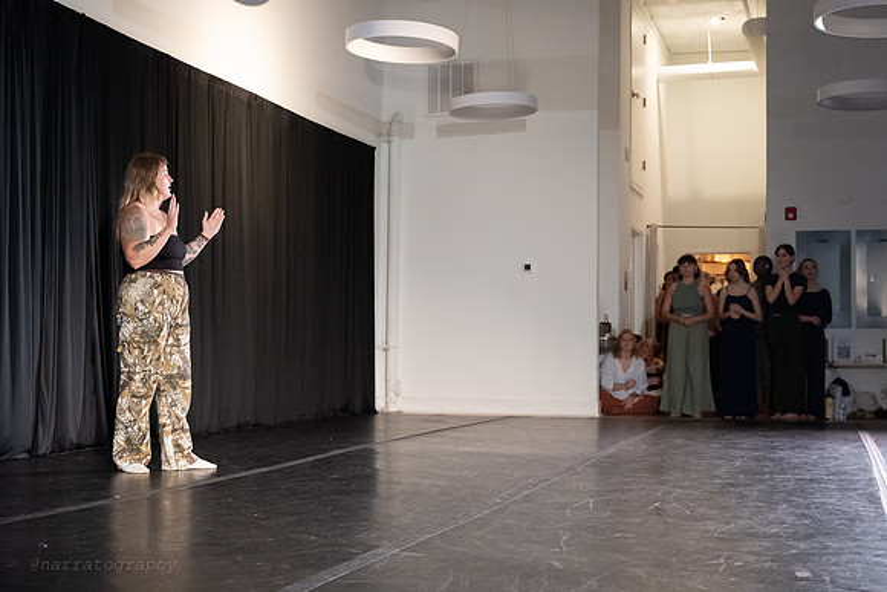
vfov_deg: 26.8
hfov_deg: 39.2
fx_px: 1243
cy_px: 299
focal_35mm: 50
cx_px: 486
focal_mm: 44
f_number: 4
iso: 6400
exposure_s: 1/125
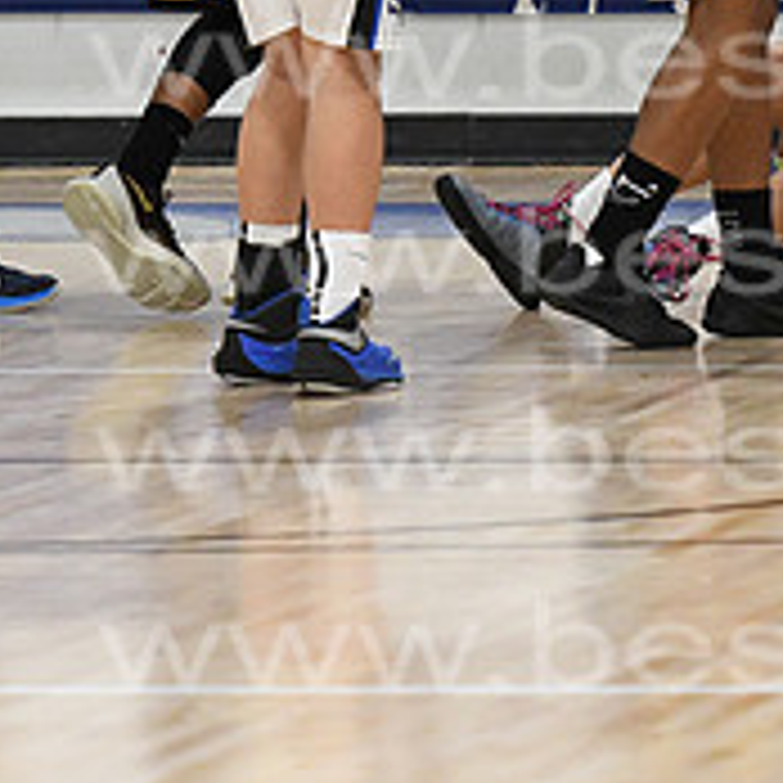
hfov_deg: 2.8
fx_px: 15800
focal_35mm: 617
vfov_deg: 2.8
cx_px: 1116
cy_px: 164
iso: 5000
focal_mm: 145
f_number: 4
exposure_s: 1/640
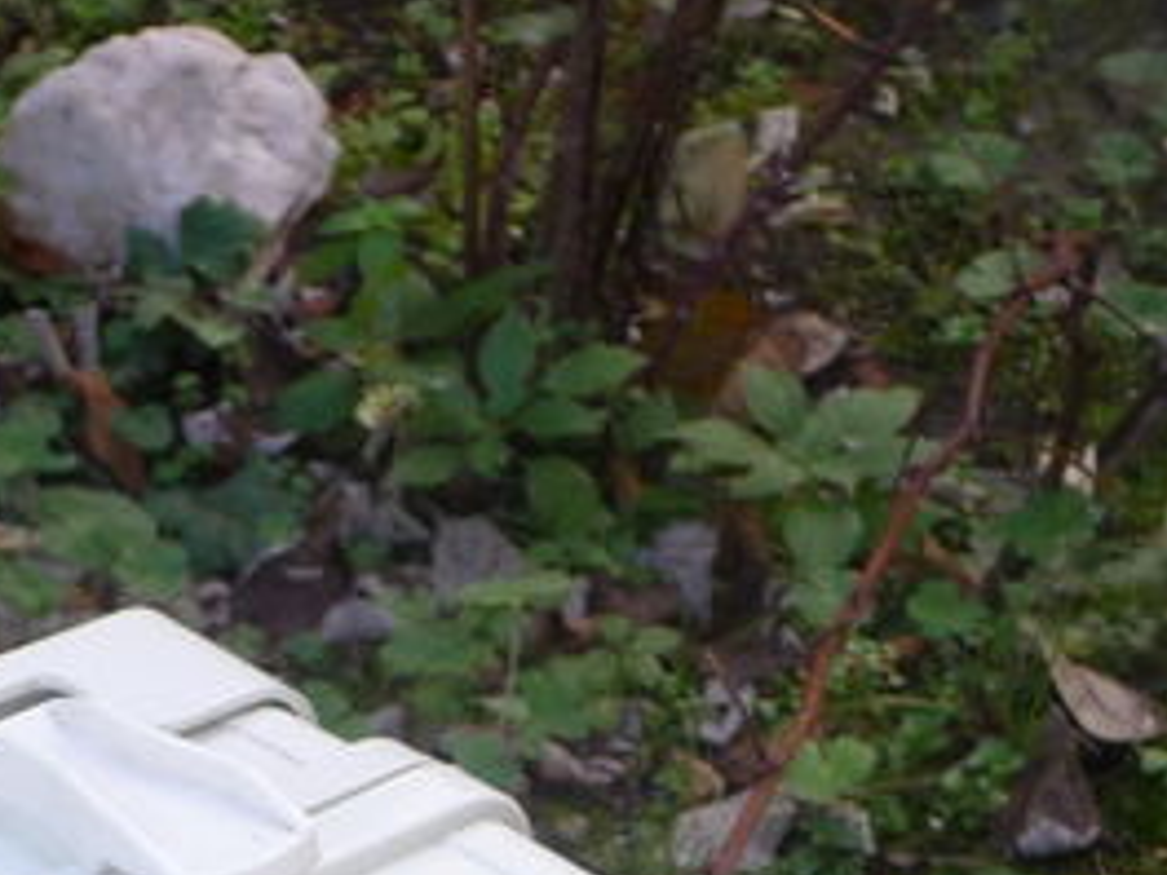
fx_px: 3574
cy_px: 1640
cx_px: -579
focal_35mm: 106
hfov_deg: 16.8
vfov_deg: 12.6
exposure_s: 1/60
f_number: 3.3
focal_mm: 4.7
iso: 100
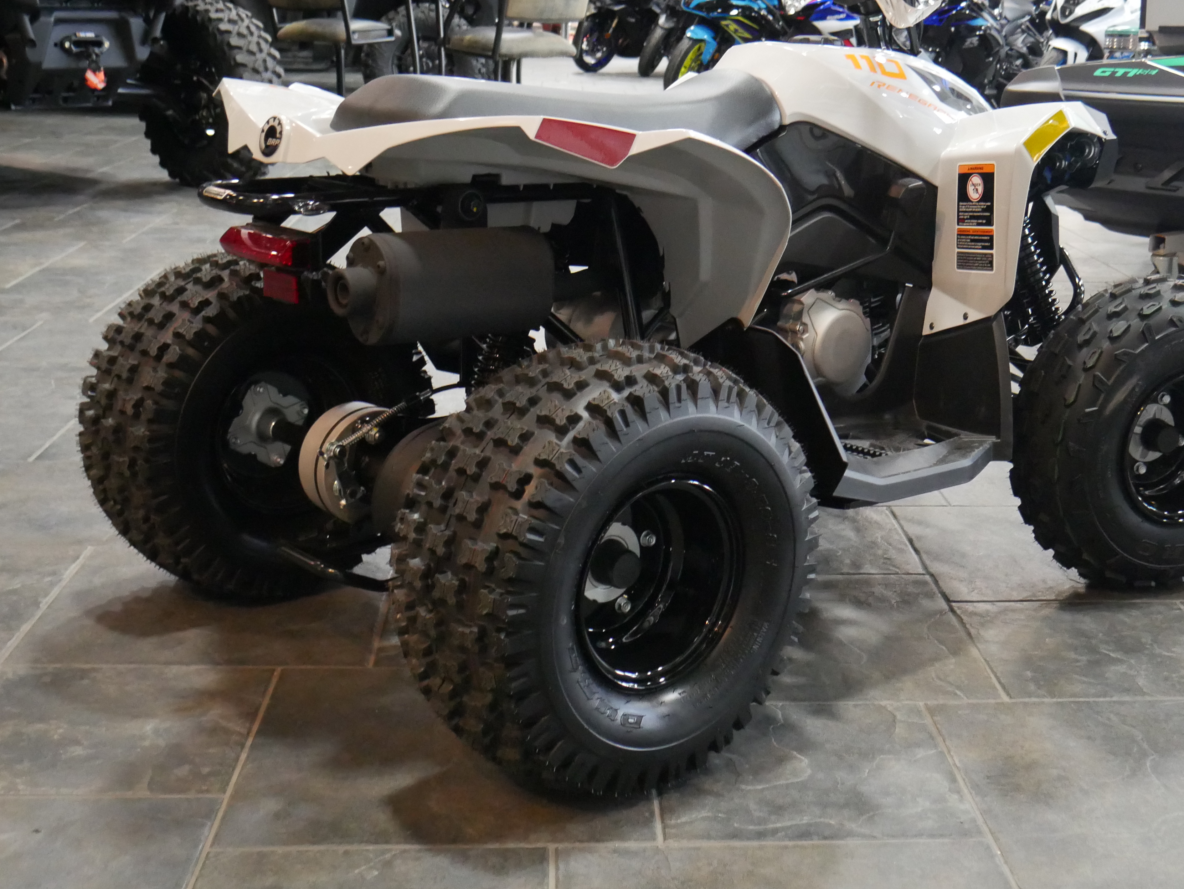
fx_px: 1608
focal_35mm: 47
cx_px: 722
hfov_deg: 40.2
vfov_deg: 30.9
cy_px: 386
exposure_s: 1/60
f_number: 4
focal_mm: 17
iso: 3200
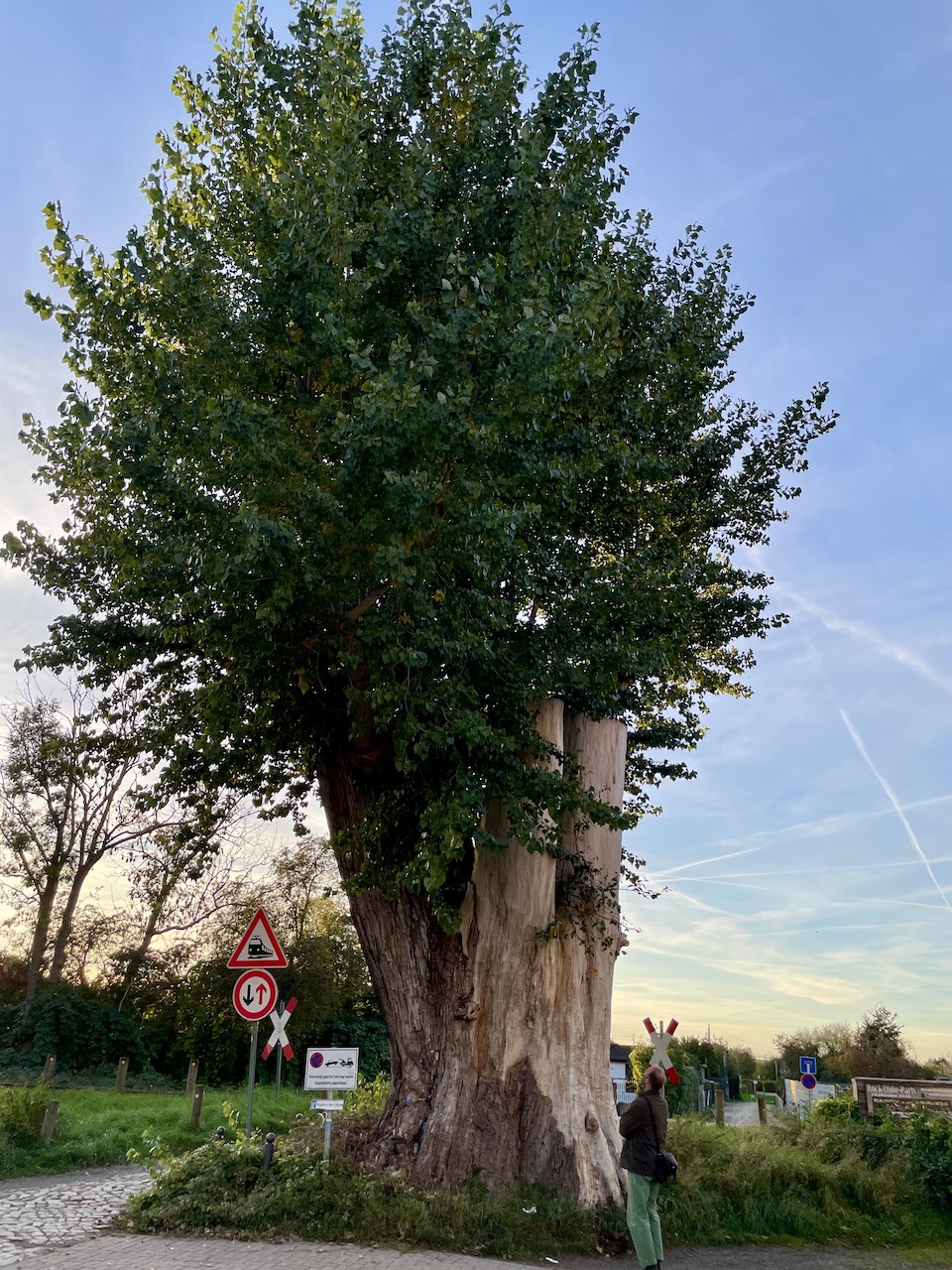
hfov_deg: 53.1
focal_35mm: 26
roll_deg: -1.3
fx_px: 953
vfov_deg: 67.3
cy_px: 635
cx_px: 476
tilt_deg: +25.4
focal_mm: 4.2
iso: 32
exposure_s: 1/754
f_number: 1.6
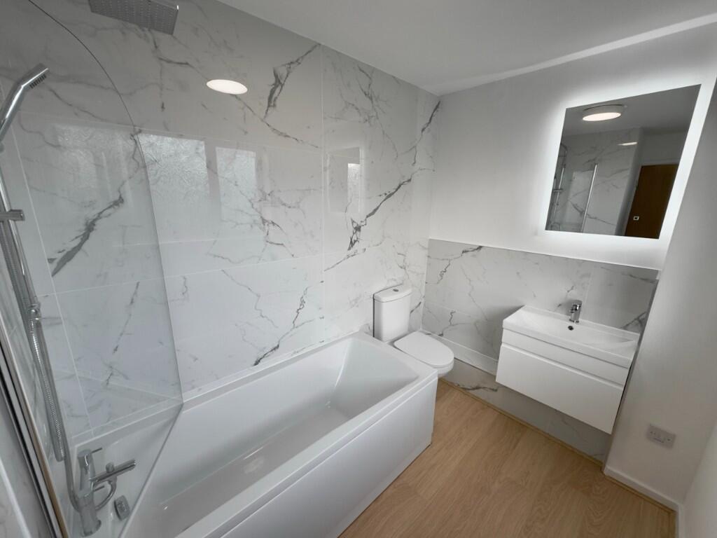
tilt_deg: -14.5
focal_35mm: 14
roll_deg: -1.0
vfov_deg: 85.7
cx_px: 358
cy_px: 269
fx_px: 290
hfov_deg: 102.1
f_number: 2.2
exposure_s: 1/182
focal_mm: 2.22
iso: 40
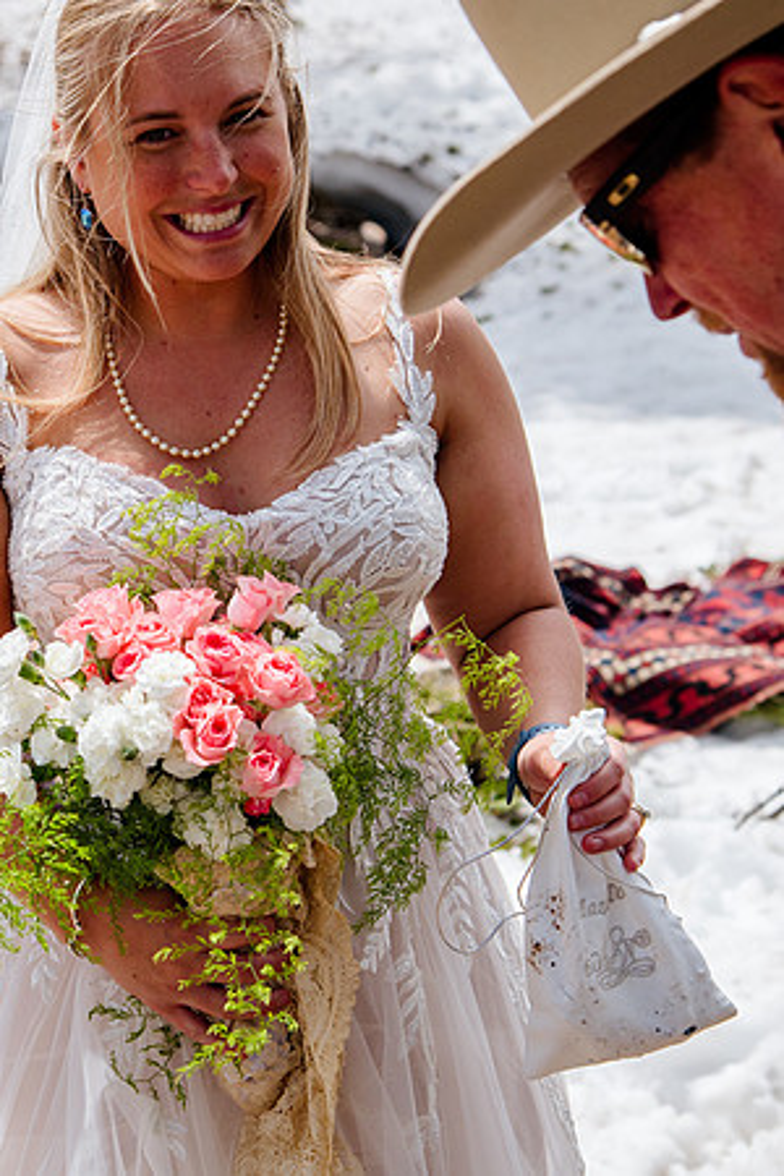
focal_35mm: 119
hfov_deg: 11.4
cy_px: 458
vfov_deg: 17.1
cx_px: 78
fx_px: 3900
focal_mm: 65
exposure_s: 1/800
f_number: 5.6
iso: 200
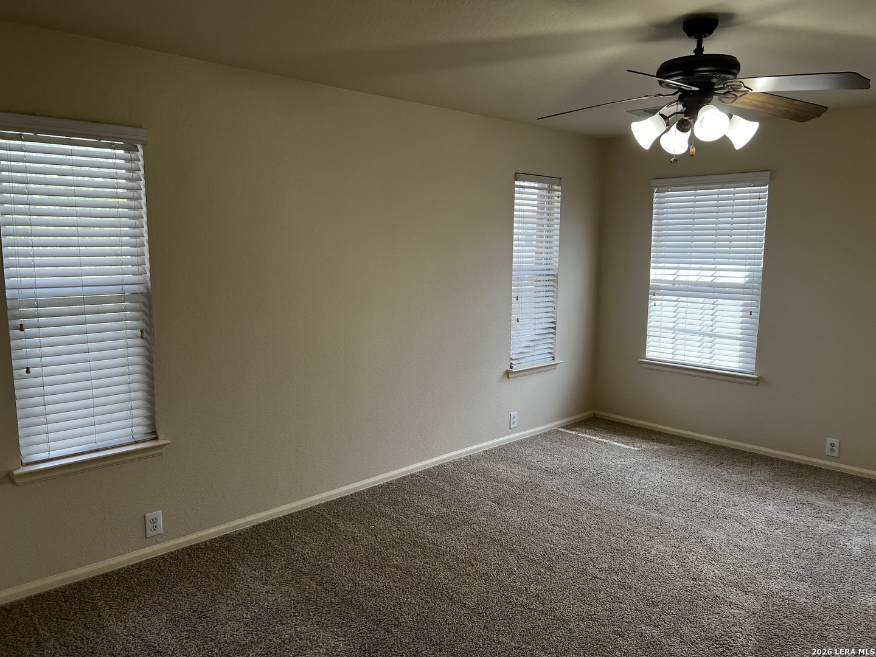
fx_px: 658
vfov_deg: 53.1
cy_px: 328
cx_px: 438
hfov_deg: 67.3
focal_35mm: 26
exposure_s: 1/120
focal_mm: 5.7
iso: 100
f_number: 1.5
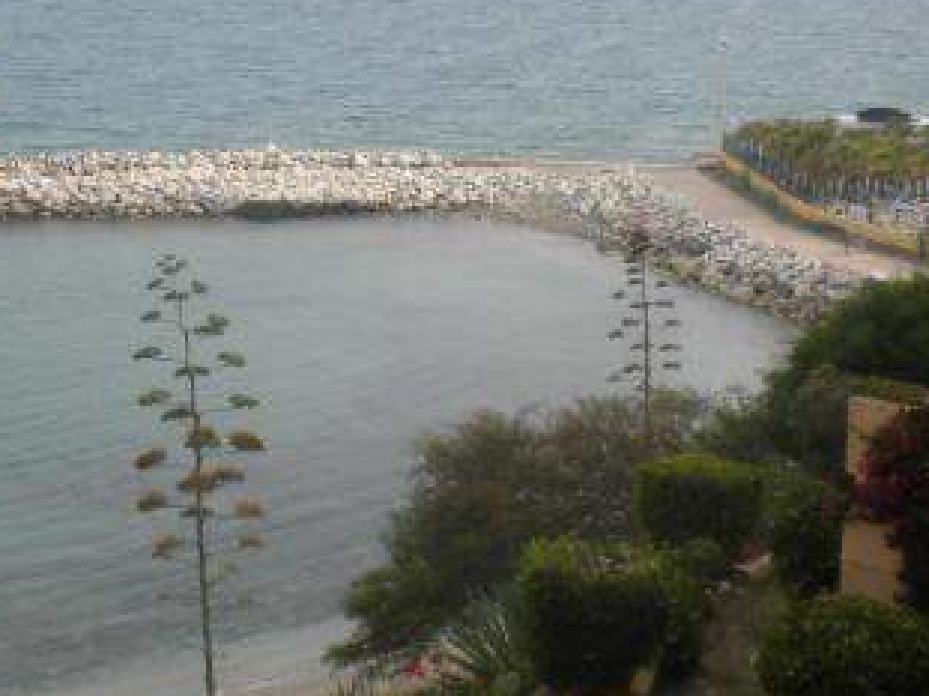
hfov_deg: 26.9
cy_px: 197
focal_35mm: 72
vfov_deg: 20.3
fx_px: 1932
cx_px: 296
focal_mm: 6.3
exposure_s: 1/357
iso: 80
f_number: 4.6
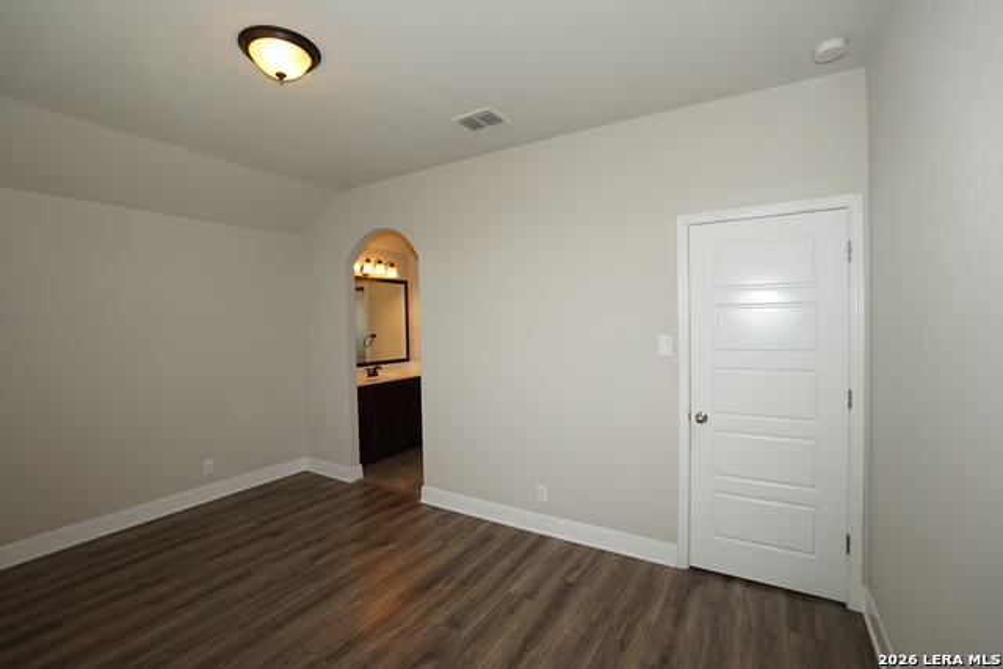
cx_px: 502
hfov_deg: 100.4
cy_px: 334
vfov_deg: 77.4
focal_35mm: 15
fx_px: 418
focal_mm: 10
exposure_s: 1/60
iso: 100
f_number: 4
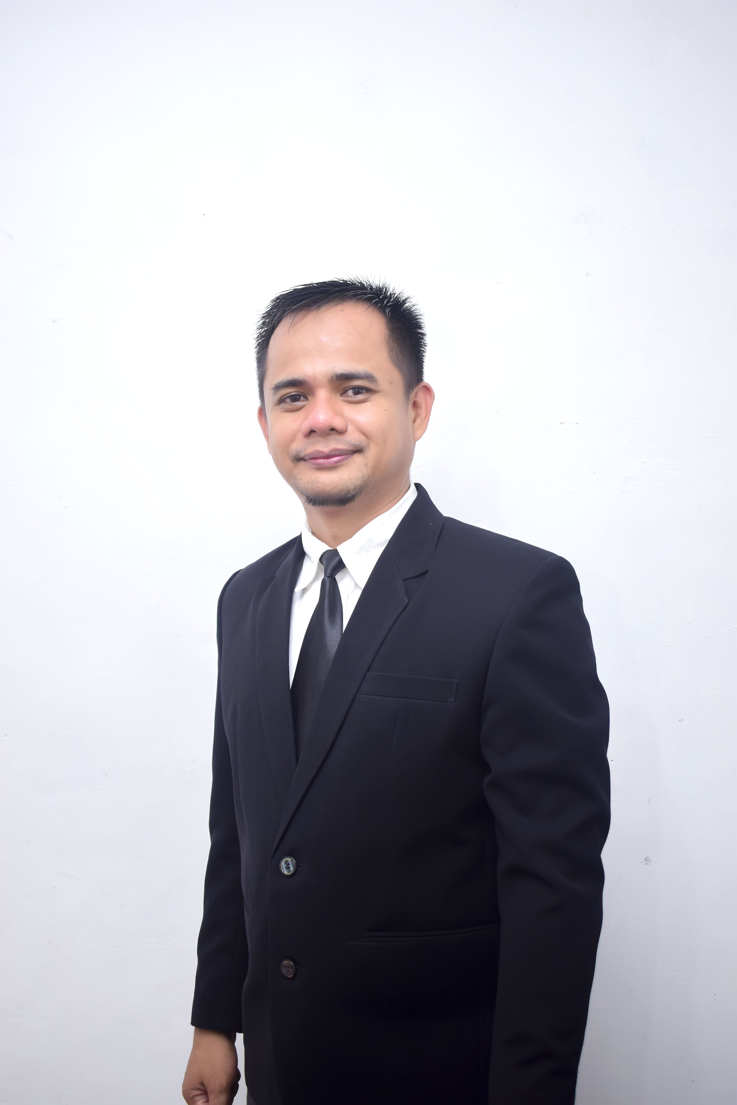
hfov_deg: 34.2
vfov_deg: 49.6
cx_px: 368
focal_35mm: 39
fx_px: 1198
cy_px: 552
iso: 1000
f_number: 4
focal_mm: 26
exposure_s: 1/160
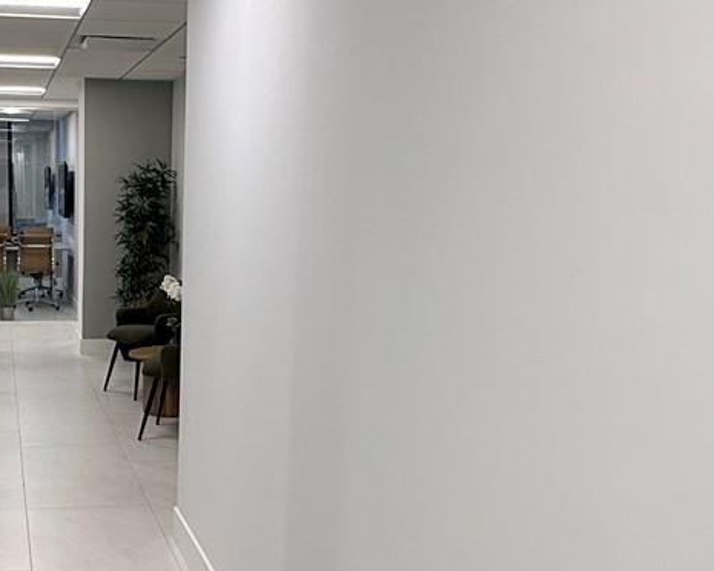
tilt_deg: -10.2
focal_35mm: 47
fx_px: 993
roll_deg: -0.7
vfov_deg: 32.0
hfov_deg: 38.0
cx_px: 140
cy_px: 352
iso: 80
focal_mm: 2.22
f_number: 2.2
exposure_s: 1/120
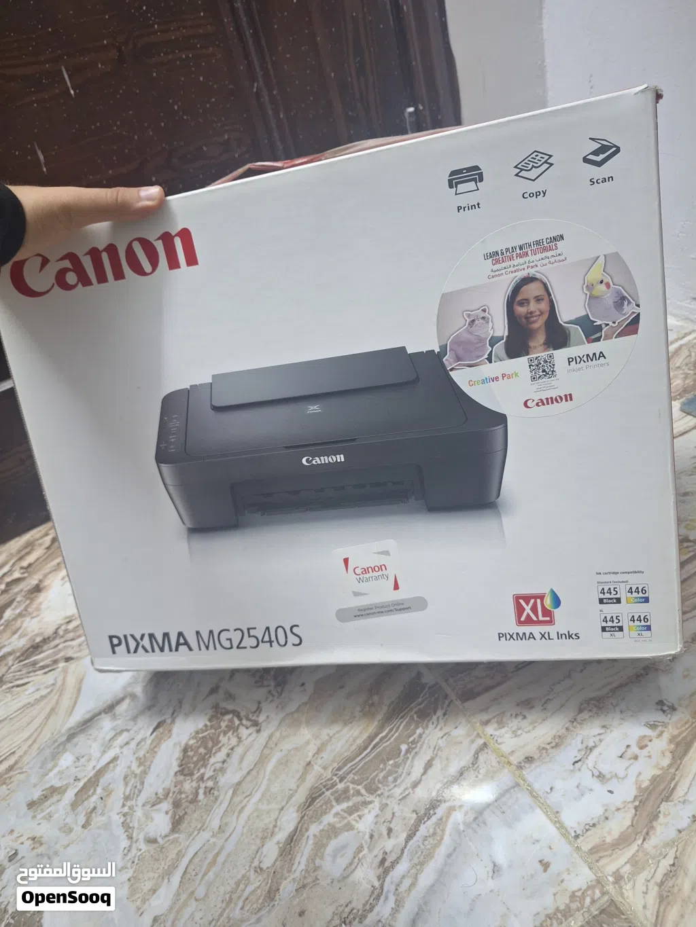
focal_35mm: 23
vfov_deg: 73.9
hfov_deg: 58.9
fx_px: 616
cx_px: 348
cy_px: 464
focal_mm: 5.54
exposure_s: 1/25
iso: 250
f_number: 1.8
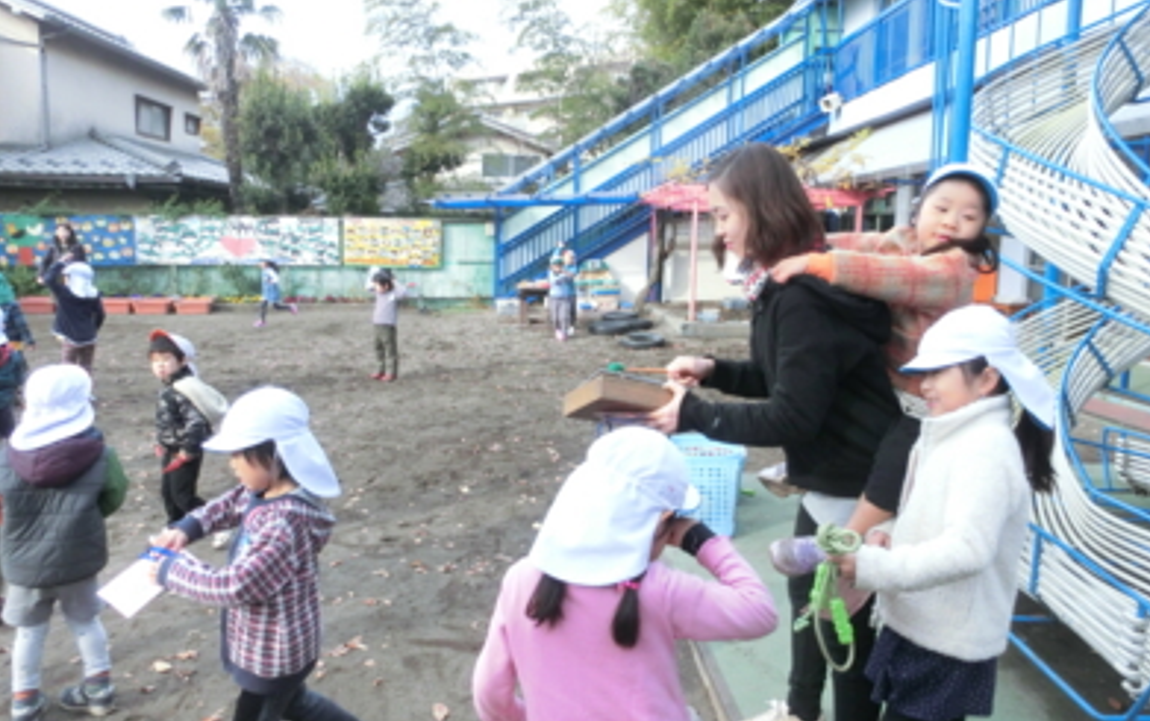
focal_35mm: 26
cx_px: 585
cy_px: 353
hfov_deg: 70.4
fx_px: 815
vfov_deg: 47.7
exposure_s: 1/1000
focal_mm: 4.24
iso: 400
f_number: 3
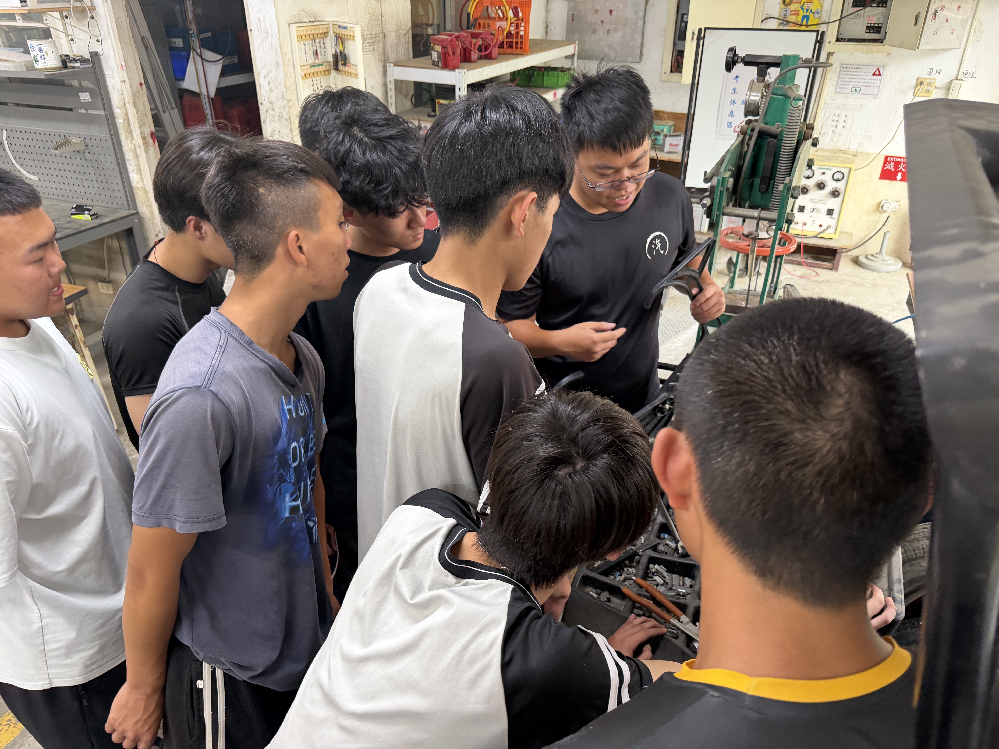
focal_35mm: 24
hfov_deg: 71.6
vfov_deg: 56.8
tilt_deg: -29.1
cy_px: 374
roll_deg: -0.9
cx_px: 500
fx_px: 693
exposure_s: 1/60
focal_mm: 6.76
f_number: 1.78
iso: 250
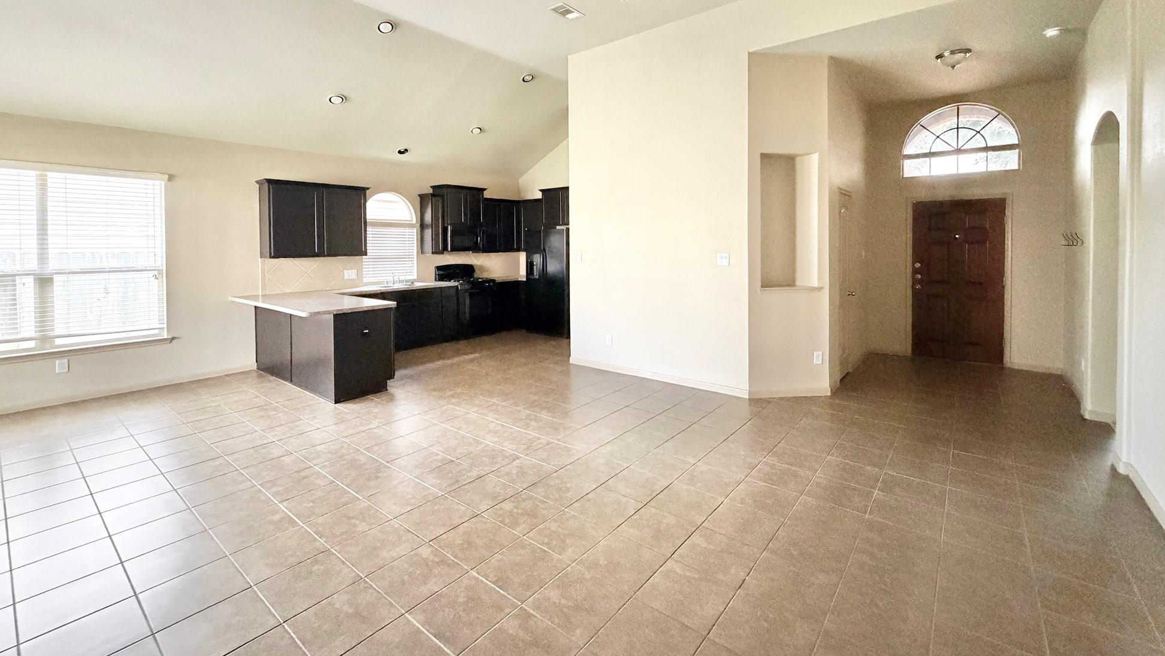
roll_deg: +0.7
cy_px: 249
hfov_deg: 99.4
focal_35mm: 16
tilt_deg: -1.3
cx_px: 578
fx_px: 494
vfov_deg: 66.2
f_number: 2.2
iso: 1250
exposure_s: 1/60
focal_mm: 2.22
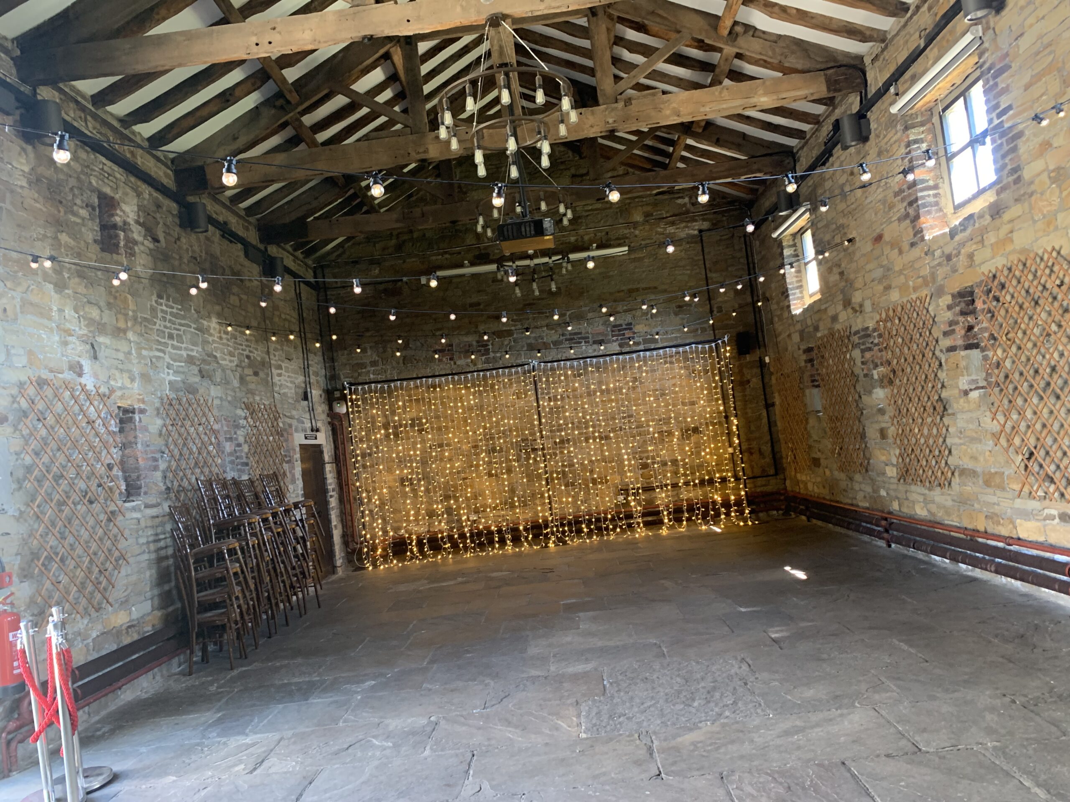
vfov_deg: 53.1
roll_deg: +6.0
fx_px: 804
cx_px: 535
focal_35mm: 26
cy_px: 401
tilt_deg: +3.5
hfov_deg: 67.3
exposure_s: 1/50
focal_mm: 4.25
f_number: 1.8
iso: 250
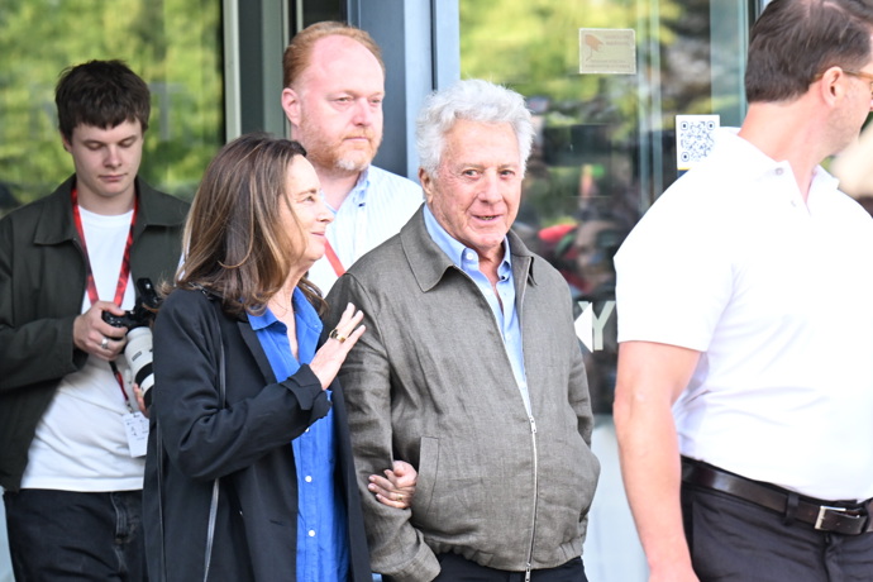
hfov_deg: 14.7
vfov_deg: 9.8
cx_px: 436
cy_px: 291
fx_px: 3395
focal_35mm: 140
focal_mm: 140
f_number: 5
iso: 1000
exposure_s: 1/320
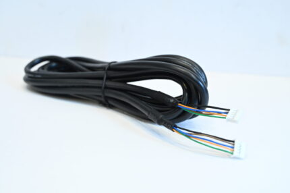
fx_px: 338
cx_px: 145
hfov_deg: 46.4
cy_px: 96
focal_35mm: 42
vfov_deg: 31.8
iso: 6400
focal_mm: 42
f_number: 7.1
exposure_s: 1/125
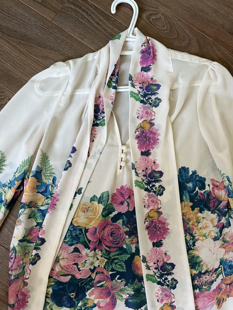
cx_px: 116
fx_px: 233
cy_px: 155
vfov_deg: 67.3
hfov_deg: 53.1
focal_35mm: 26
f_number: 1.6
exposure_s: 1/60
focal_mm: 5.1
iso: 250
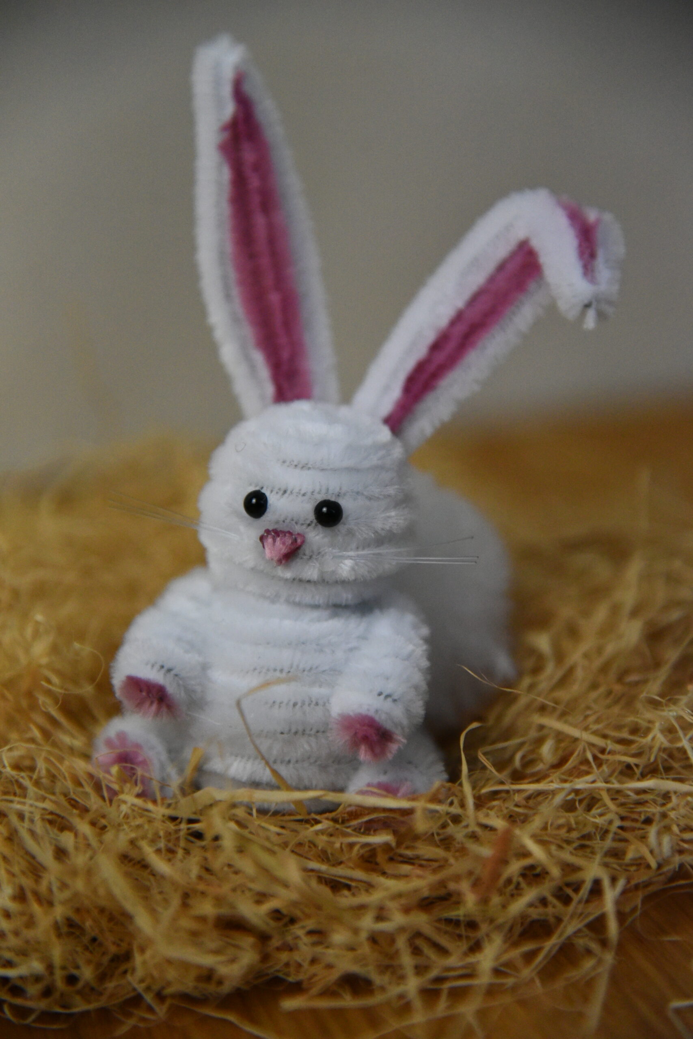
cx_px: 346
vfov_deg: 17.1
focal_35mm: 120
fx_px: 3464
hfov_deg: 11.4
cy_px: 520
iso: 8000
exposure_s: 1/4000
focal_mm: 120
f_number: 4
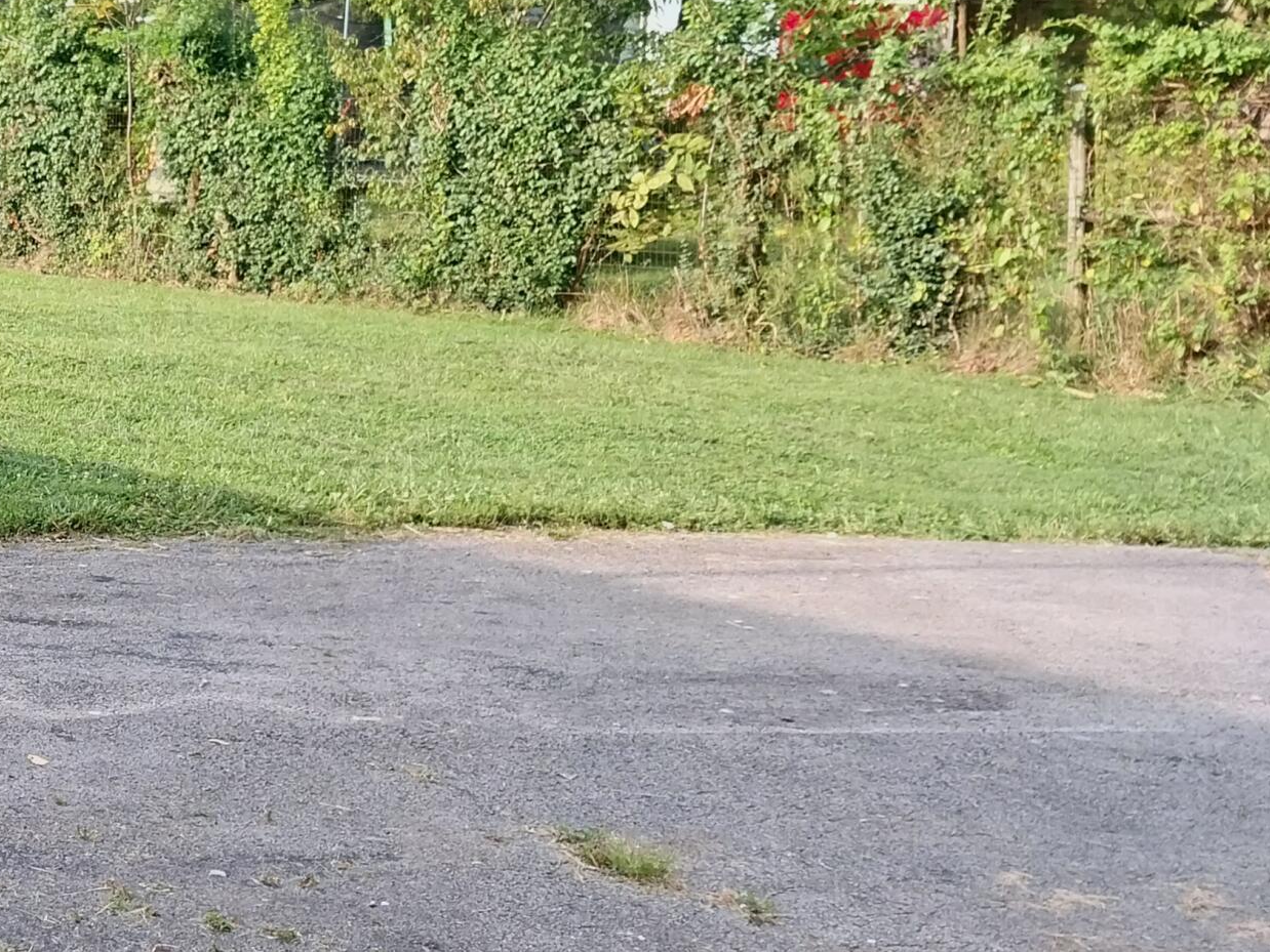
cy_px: 466
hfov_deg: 27.7
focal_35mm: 63
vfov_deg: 23.3
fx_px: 2312
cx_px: -175
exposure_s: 1/120
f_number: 1.8
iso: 25
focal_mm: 4
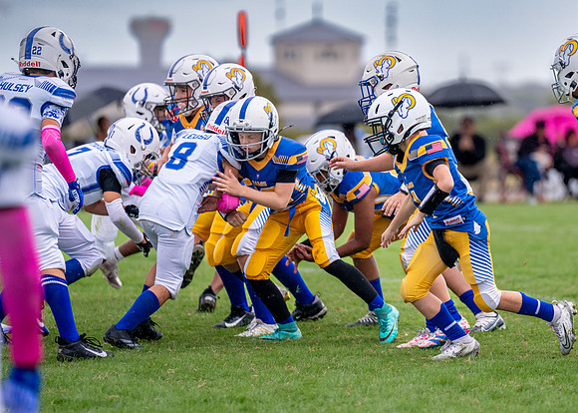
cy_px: 144
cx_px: 439
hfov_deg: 6.7
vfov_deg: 4.8
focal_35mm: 300
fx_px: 4916
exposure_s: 1/1600
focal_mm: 200
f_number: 2.8
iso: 400
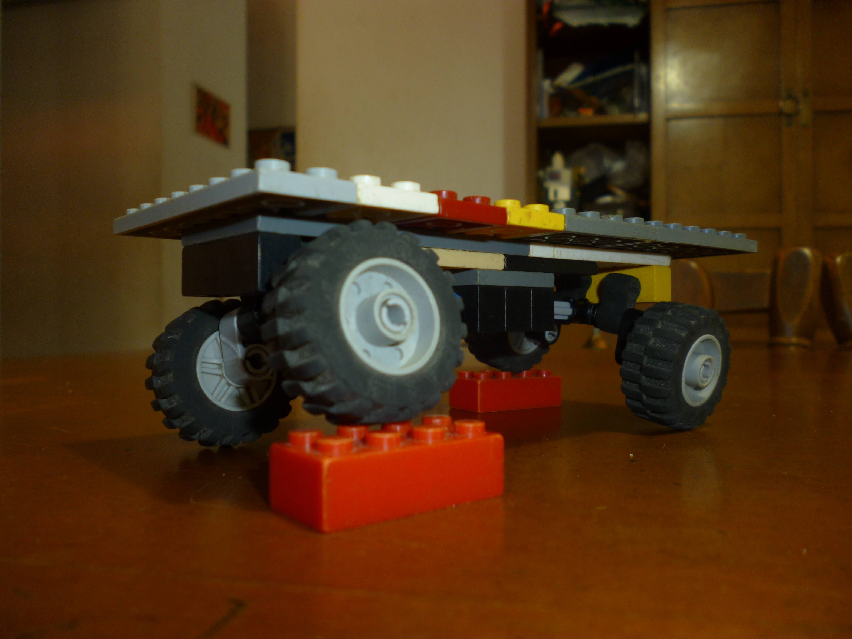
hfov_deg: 63.4
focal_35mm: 28
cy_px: 320
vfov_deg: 49.7
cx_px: 426
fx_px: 689
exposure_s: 1/3.2
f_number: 3.1
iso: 100
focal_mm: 5
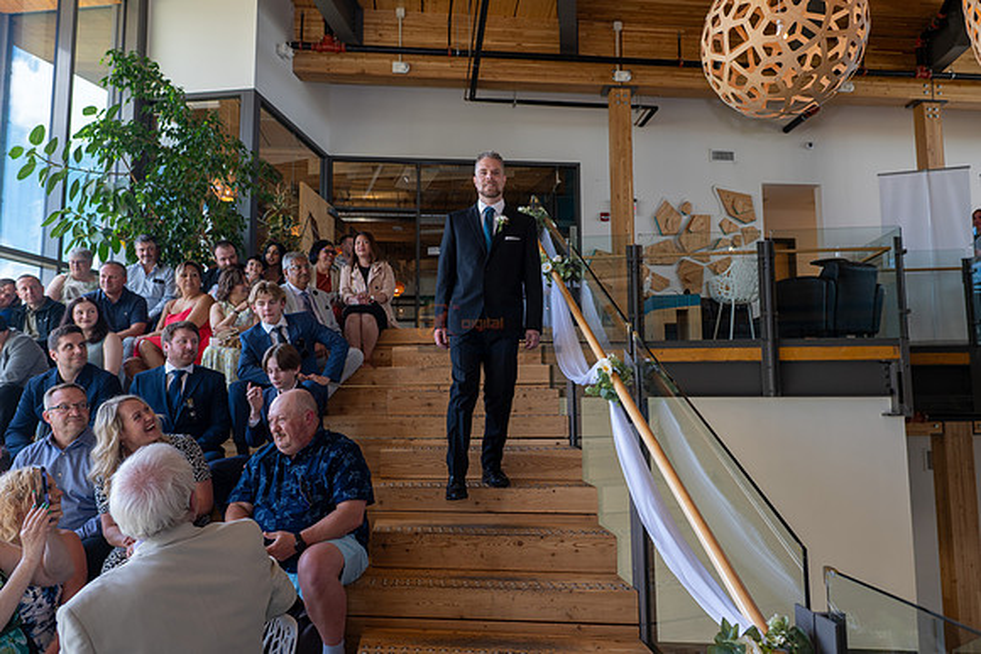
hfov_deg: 73.7
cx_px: 490
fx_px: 654
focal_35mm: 24
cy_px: 327
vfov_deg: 53.2
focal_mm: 24
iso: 200
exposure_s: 1/125
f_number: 3.5
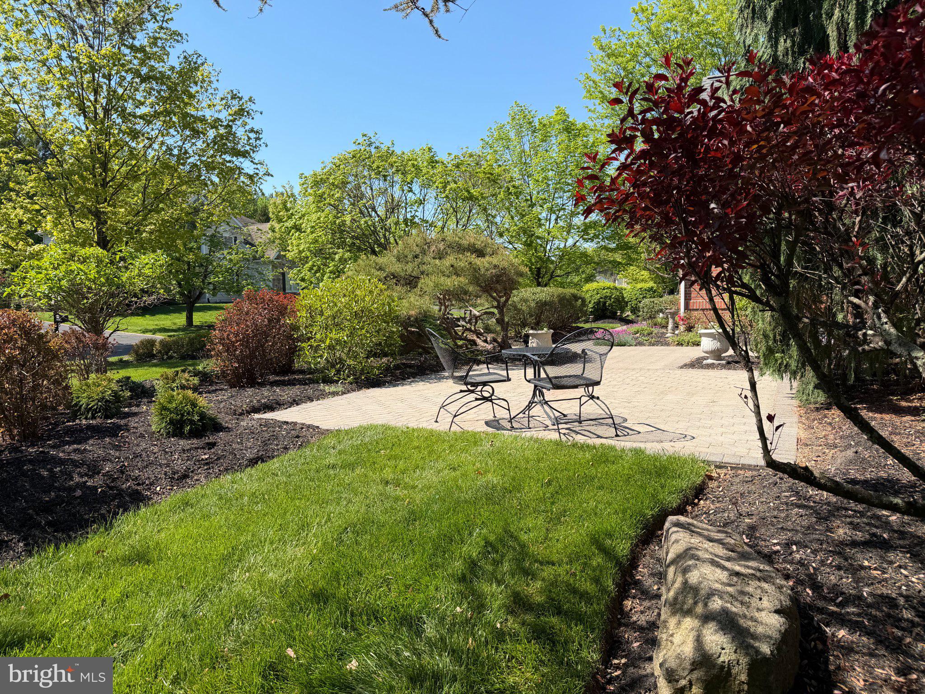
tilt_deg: -5.0
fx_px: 641
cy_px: 347
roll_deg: +1.0
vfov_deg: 56.8
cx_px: 462
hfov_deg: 71.6
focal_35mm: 24
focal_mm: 6.76
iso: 80
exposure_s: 1/2801
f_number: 1.78
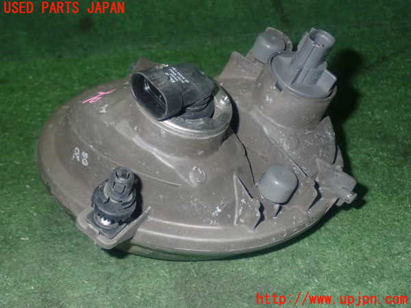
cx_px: 206
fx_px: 558
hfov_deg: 40.4
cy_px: 154
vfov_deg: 30.9
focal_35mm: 47
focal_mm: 8.4
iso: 800
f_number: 9
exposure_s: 1/50
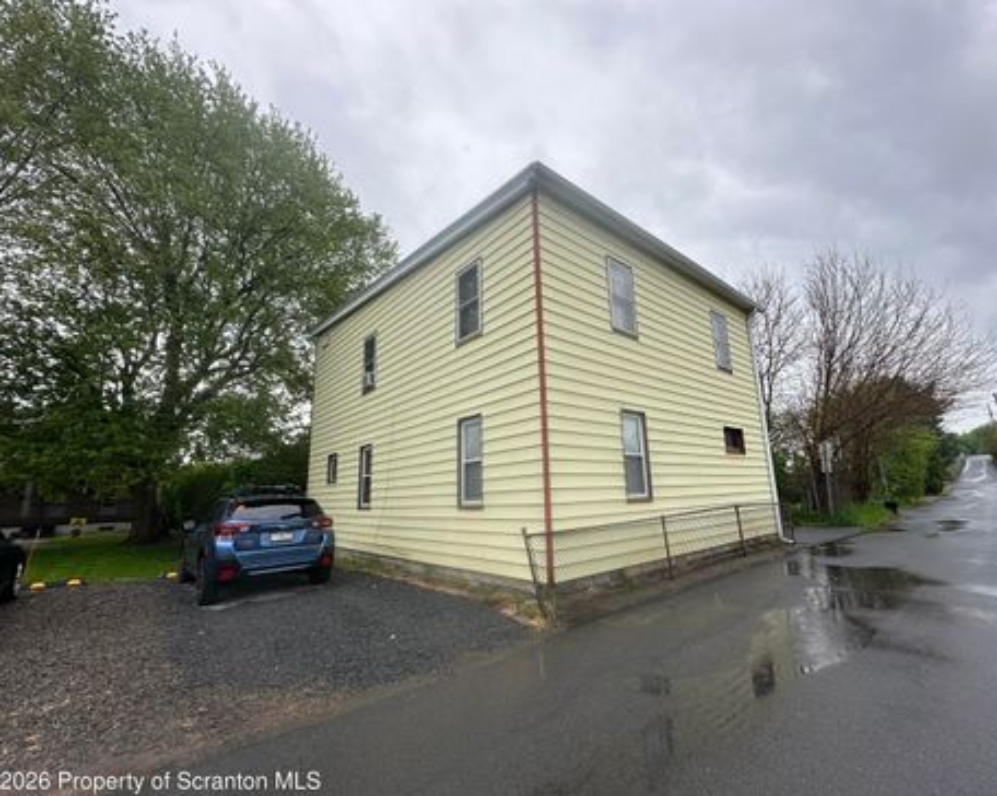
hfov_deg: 96.7
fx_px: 442
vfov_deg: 83.9
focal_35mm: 15
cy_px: 408
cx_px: 527
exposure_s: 1/553
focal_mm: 2.22
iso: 40
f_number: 2.2
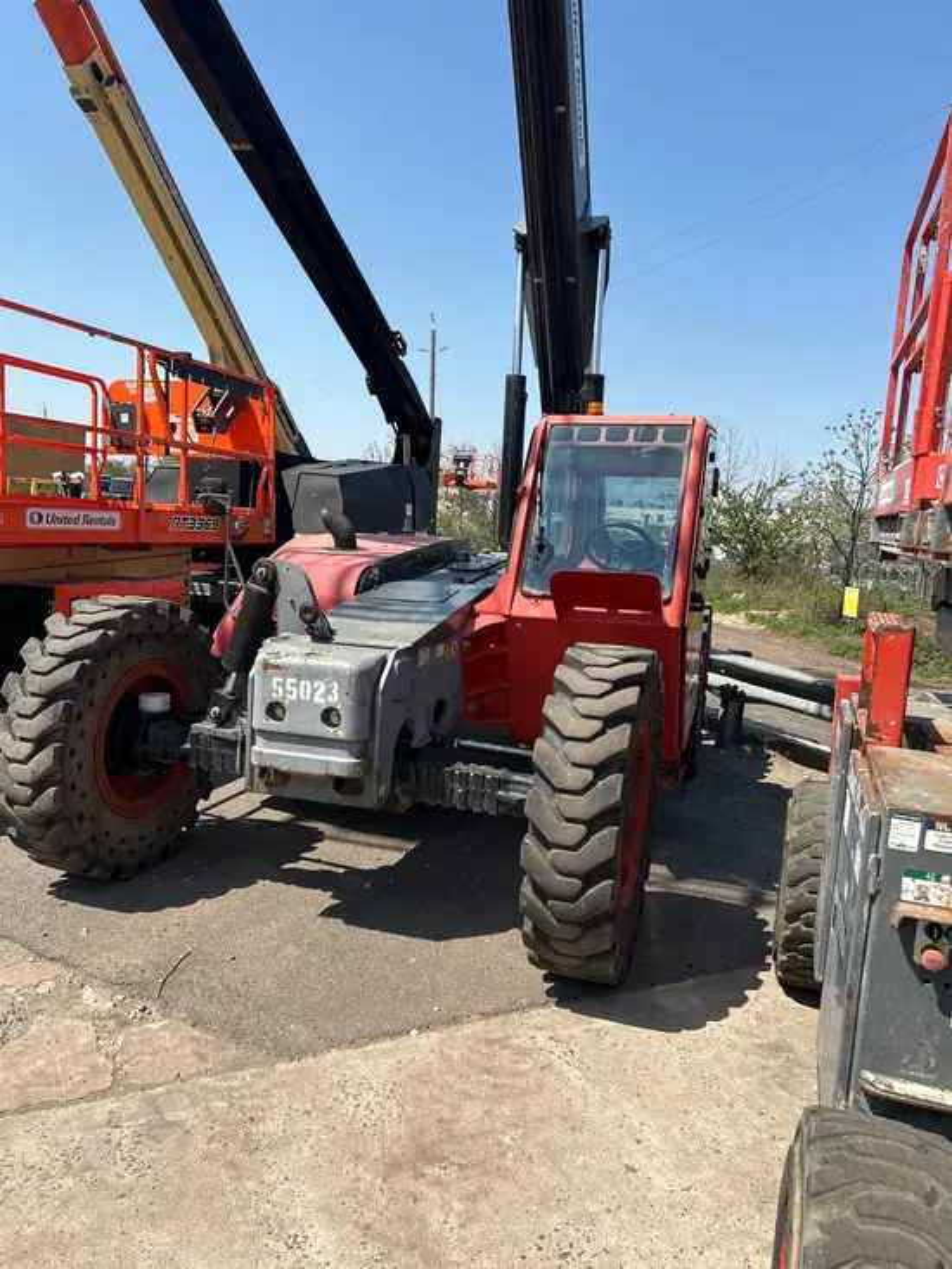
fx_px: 953
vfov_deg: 67.3
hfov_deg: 53.1
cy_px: 634
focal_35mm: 26
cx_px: 476
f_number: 1.5
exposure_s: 1/3460
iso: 50
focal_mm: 5.7
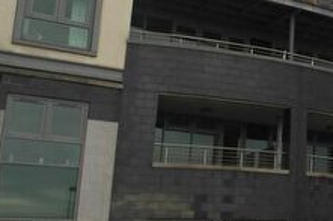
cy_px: 76
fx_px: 702
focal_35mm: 76
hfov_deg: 22.1
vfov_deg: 17.9
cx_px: 499
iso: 100
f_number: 2.8
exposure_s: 1/80
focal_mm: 16
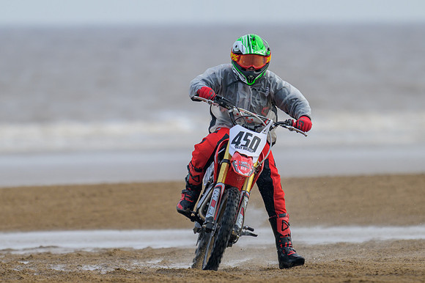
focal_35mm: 1189
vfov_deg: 1.2
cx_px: 227
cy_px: 167
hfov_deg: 1.7
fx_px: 14034
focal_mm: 600
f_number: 6.3
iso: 250
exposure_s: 1/500
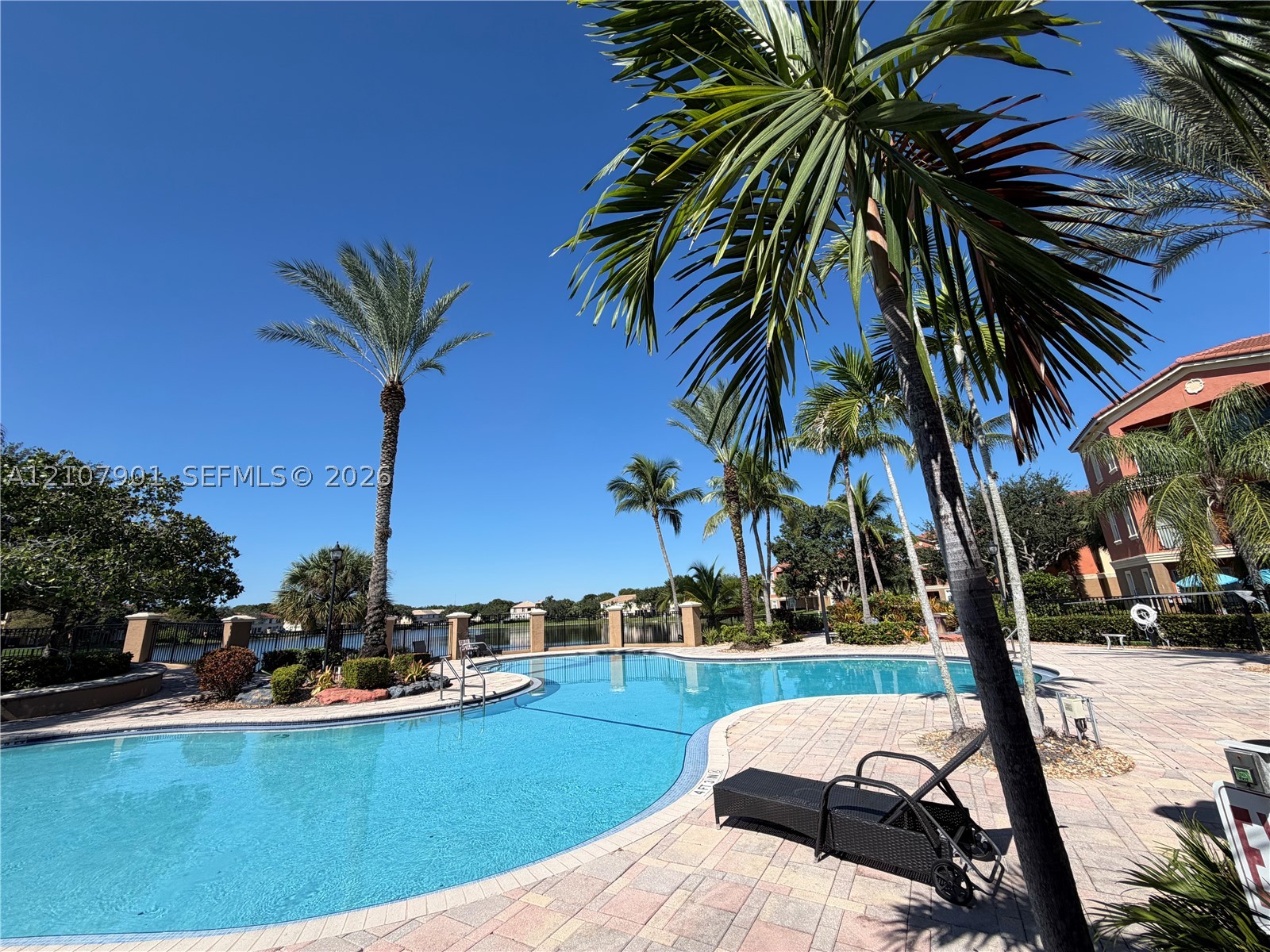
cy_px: 476
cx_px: 635
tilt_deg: +14.6
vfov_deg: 85.7
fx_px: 514
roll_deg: +2.7
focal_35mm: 14
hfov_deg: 102.1
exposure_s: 1/985
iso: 20
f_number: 2.2
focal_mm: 2.22
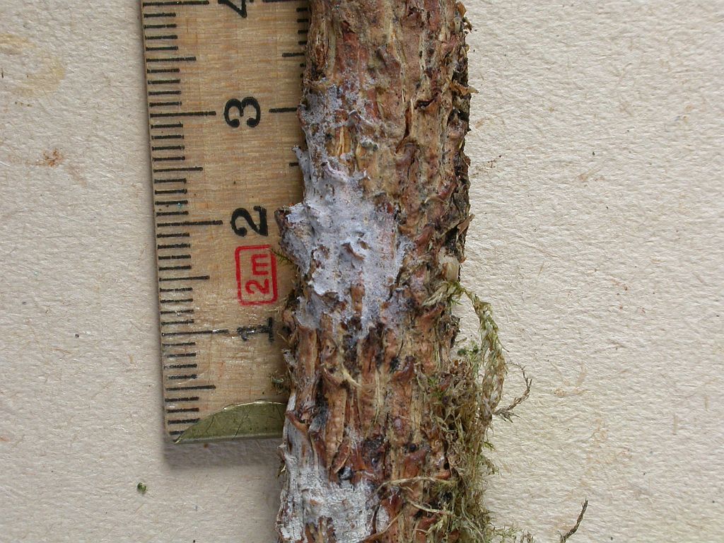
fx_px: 3221
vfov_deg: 9.6
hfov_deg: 12.8
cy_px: 272
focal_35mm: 154
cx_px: 362
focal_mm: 32
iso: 100
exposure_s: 1/17.5
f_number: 8.2
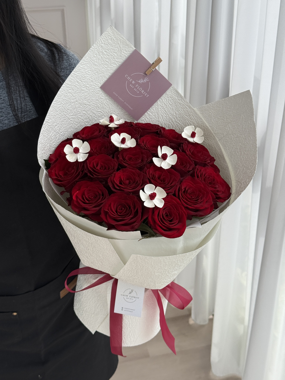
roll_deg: +1.2
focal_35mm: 48
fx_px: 527
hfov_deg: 30.3
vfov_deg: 39.7
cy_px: 190
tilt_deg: -29.4
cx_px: 142
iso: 80
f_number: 1.78
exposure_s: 1/1167
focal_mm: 6.76
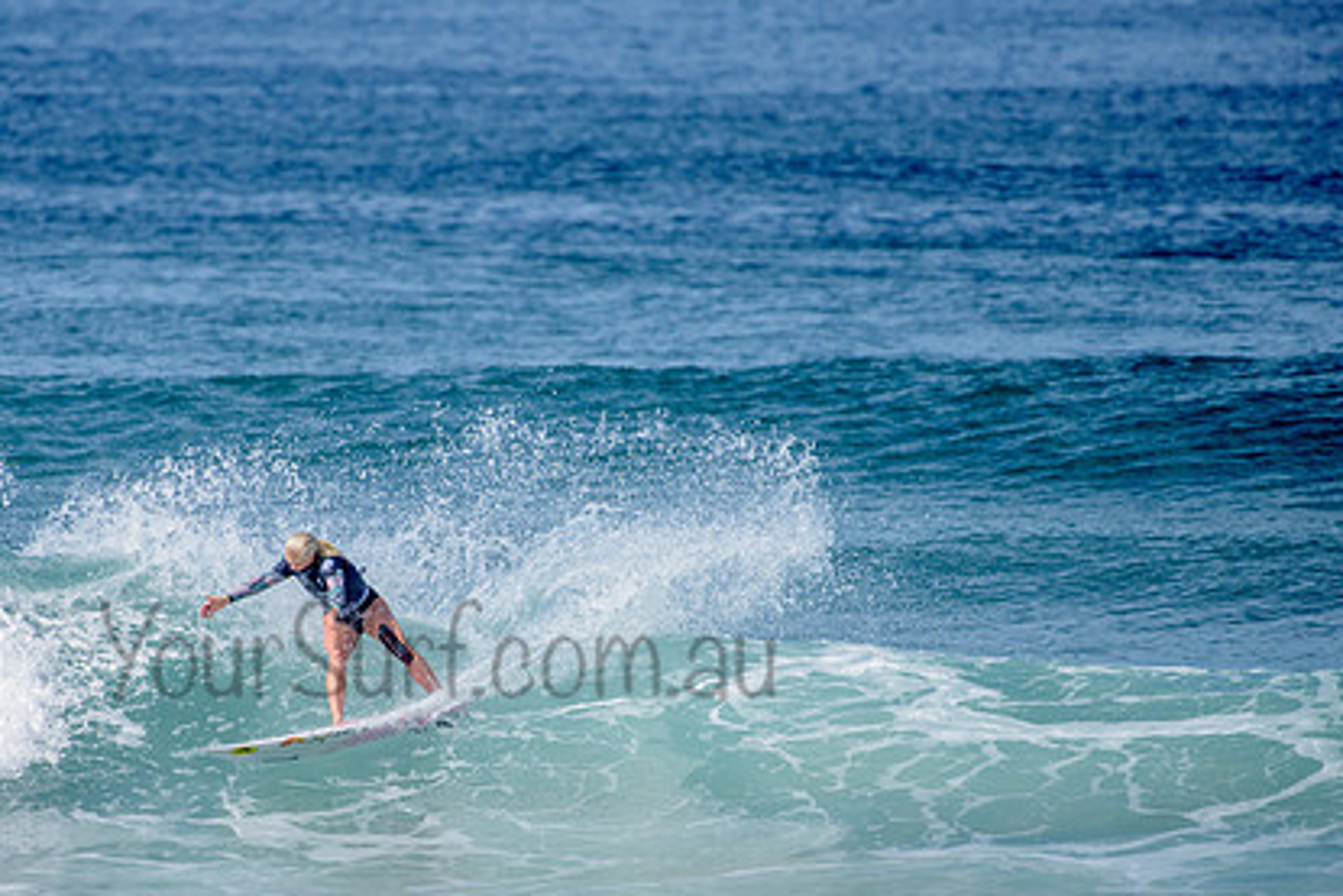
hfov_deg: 2.9
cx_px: 434
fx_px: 26084
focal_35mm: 699
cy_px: 623
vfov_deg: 2.0
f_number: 6.3
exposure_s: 1/2500
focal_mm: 500
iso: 250
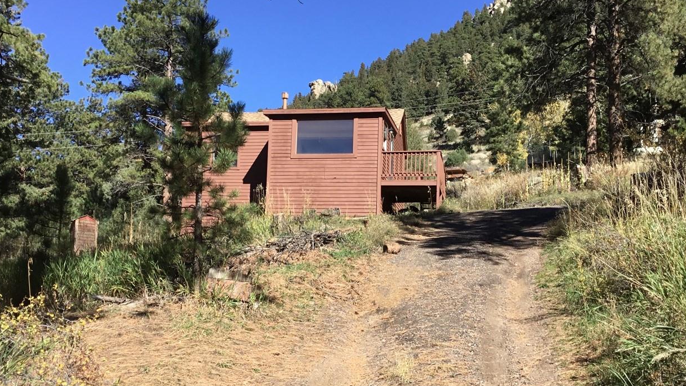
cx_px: 342
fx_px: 800
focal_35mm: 44
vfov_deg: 27.0
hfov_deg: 46.4
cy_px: 244
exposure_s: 1/840
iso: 25
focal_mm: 3.3
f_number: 2.4
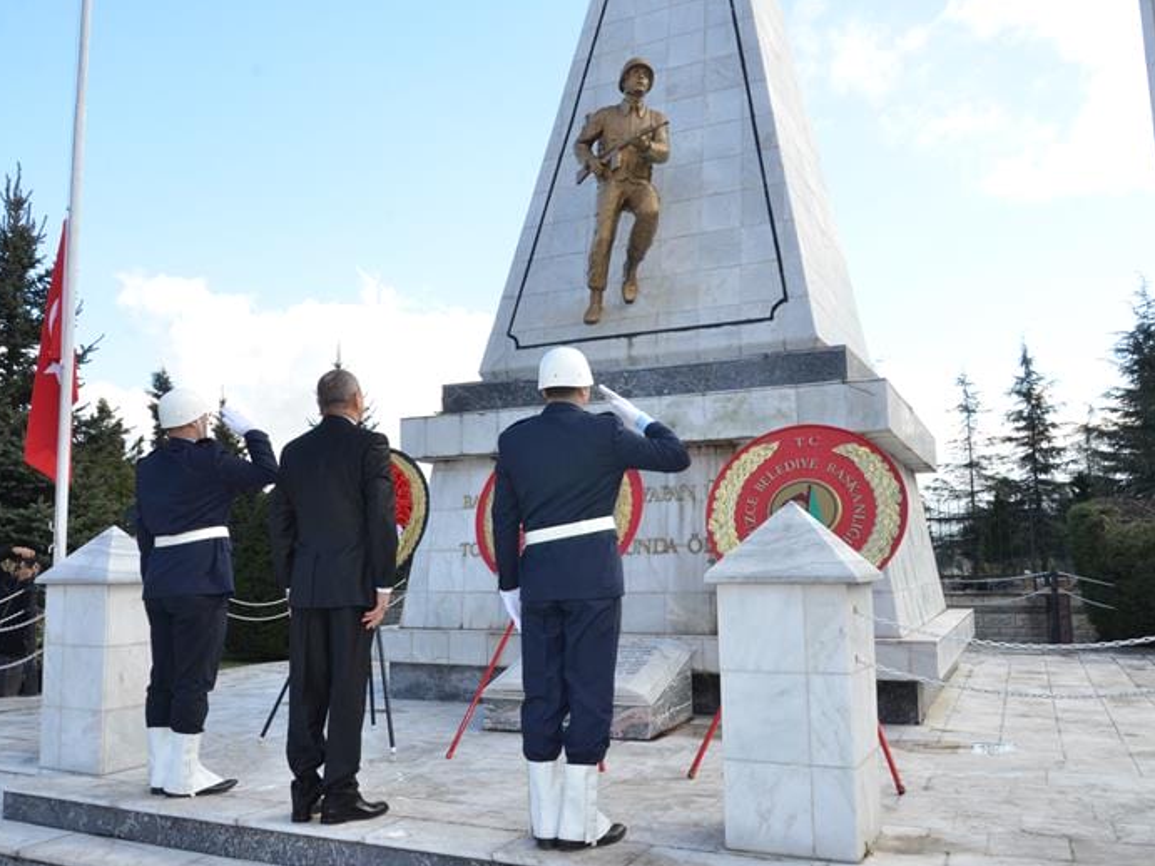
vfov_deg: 46.8
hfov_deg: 59.8
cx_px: 516
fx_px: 1001
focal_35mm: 30
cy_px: 426
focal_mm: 18
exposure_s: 1/250
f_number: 11
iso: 1000
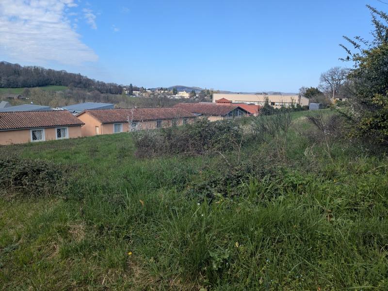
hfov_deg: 65.3
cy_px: 146
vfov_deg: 51.4
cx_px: 194
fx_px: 303
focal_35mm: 27
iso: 59
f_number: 1.73
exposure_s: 1/2336
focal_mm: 4.38
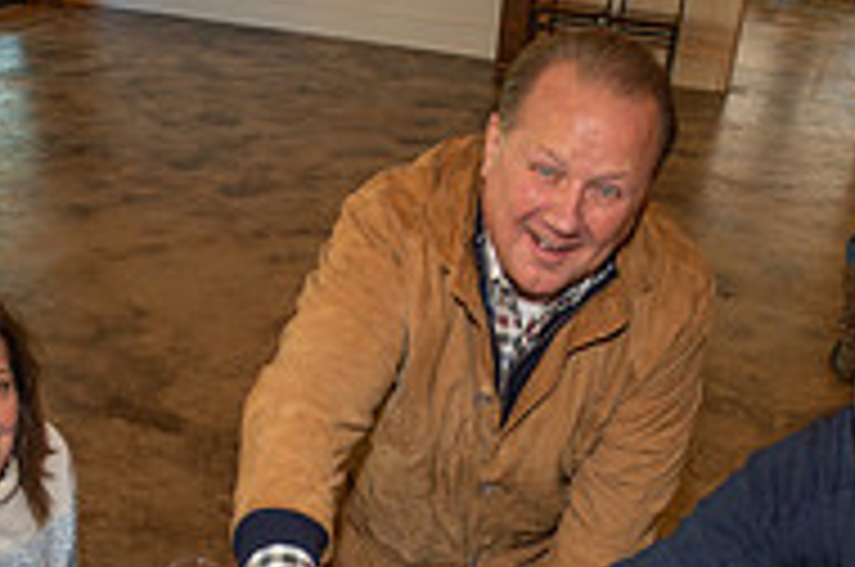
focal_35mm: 52
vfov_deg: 24.1
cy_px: 639
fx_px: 1233
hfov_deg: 38.1
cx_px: 351
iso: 400
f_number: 2.8
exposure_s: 1/200
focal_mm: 17
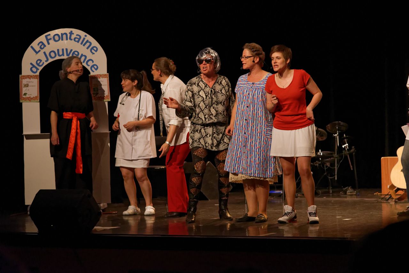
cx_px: 204
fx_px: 1193
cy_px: 136
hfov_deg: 19.5
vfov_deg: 13.0
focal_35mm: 105
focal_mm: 105
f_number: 4
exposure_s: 1/400
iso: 3200
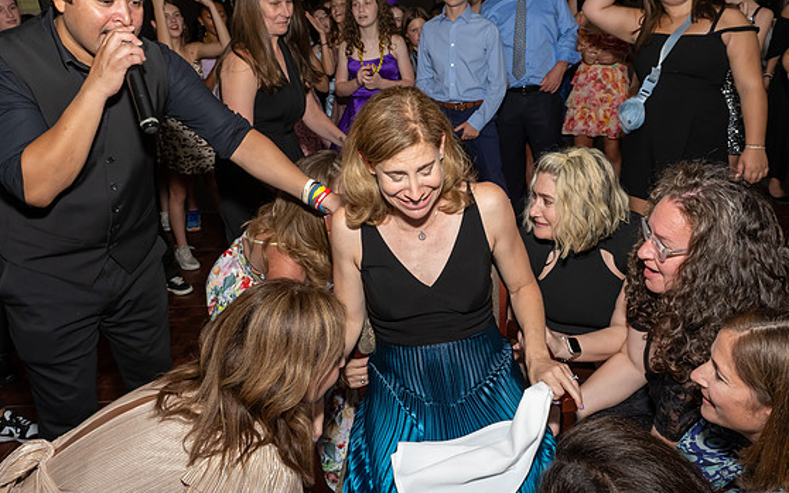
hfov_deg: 68.3
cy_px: 227
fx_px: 581
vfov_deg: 46.0
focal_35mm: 27
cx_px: 414
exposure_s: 1/250
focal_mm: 17
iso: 1000
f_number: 8
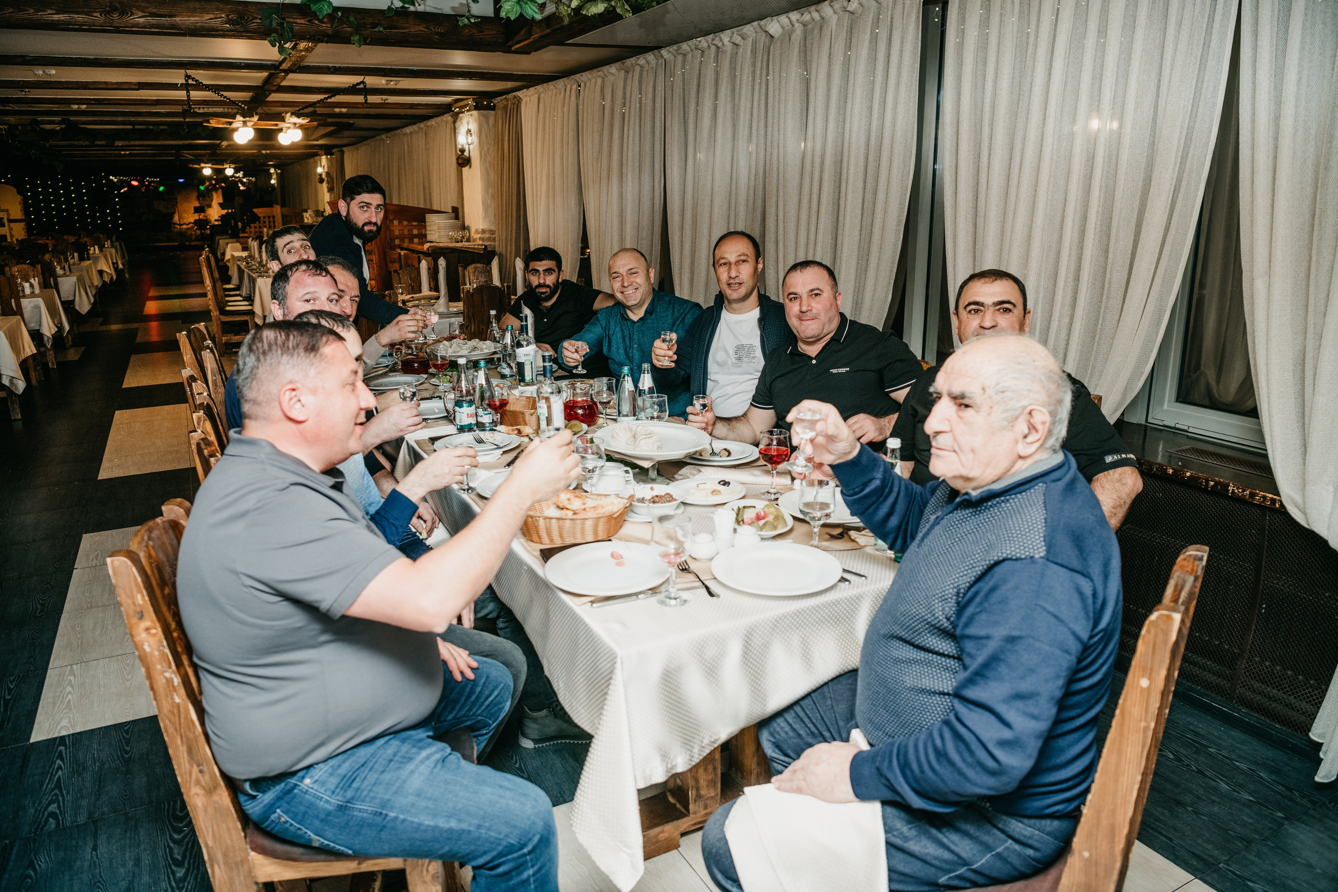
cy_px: 446
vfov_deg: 53.1
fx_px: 892
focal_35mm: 24
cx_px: 669
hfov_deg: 73.7
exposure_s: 1/160
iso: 250
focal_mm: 24
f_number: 4
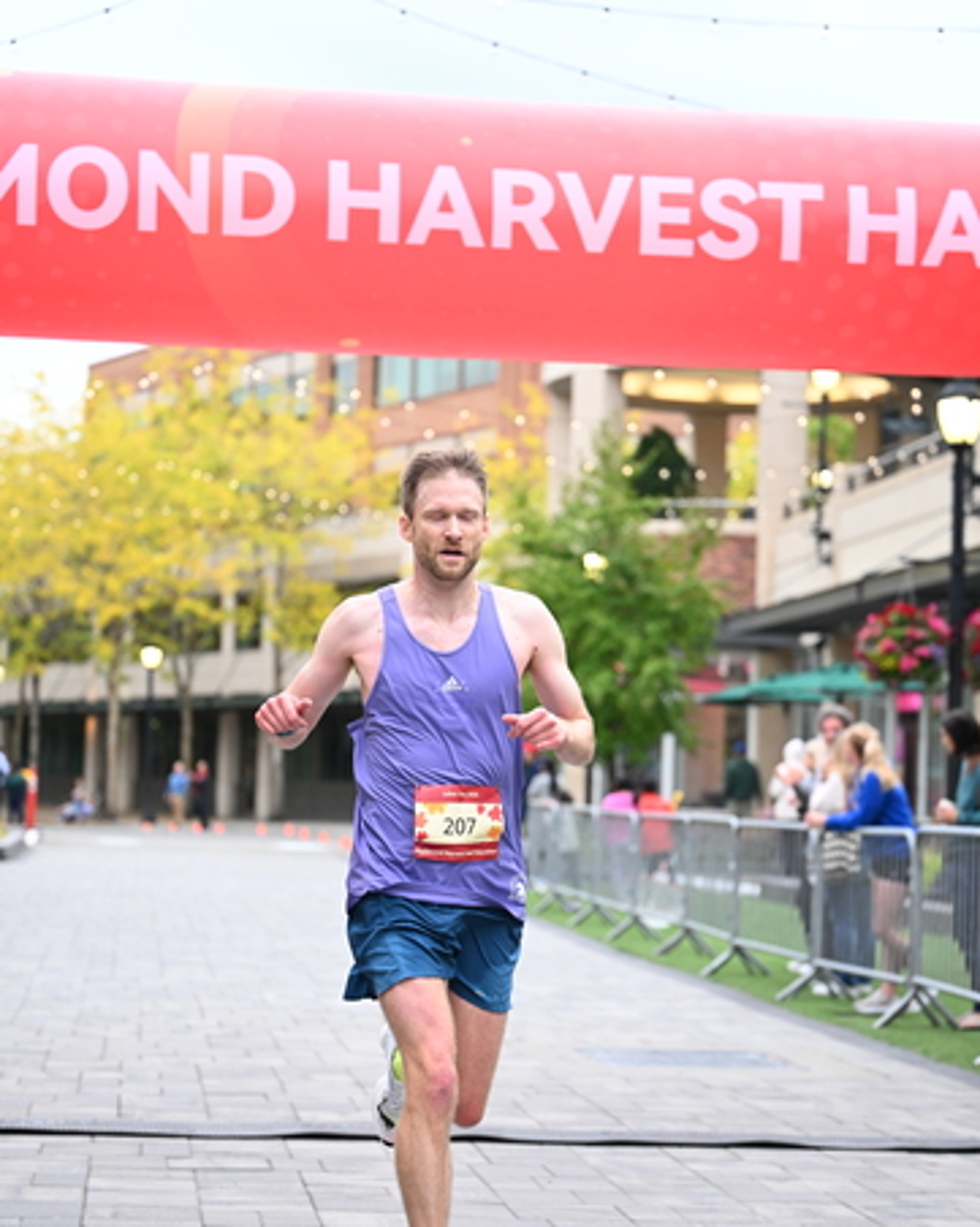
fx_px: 2903
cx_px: 493
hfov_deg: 19.2
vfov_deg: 23.9
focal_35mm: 80
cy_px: 684
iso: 1600
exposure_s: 1/800
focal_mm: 70
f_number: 2.8
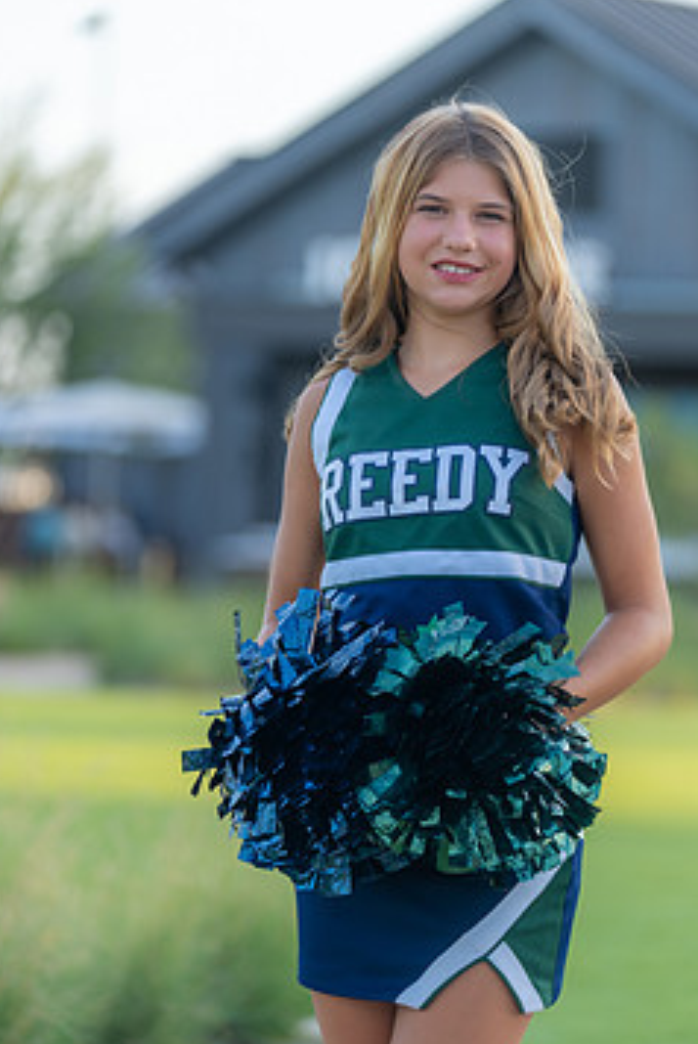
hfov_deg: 8.2
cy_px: 569
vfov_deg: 12.2
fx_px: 4876
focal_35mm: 168
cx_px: 419
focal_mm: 133
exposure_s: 1/250
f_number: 2.8
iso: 100
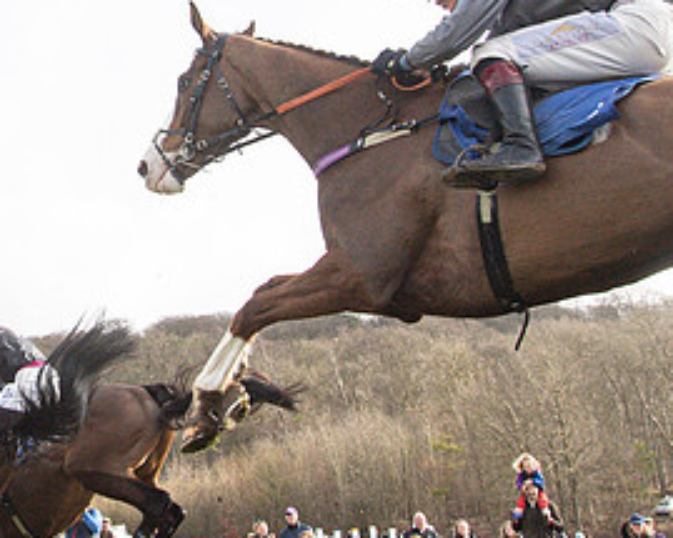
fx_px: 1414
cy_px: 115
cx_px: -57
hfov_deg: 25.0
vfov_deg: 21.3
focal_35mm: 71
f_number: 8
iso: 1250
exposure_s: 1/1600
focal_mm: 20
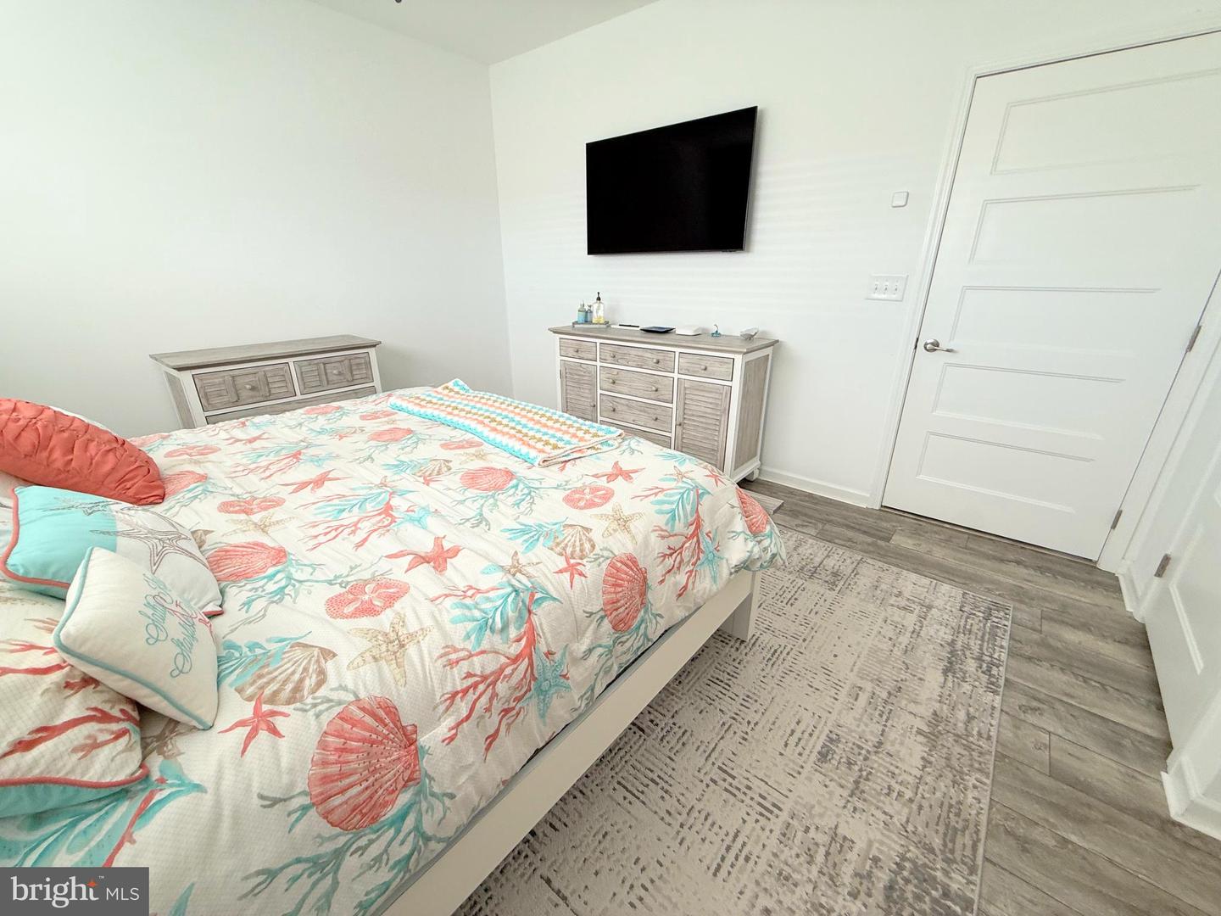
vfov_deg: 85.7
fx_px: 494
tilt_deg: -18.9
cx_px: 610
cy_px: 458
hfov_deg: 102.1
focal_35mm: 14
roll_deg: -1.1
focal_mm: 2.22
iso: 50
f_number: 2.2
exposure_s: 1/120
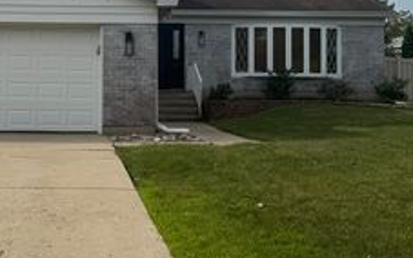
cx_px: 89
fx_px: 630
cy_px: 70
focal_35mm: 56
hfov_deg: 35.2
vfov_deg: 23.0
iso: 80
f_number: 1.78
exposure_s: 1/7092
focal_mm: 6.76
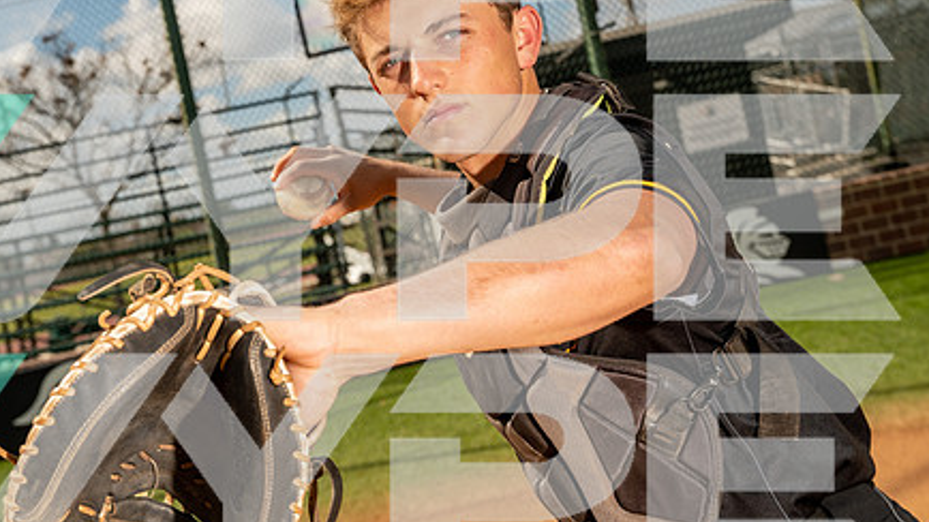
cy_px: 209
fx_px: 1552
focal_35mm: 63
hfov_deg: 33.2
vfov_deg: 19.1
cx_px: 355
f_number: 5.6
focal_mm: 45
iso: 100
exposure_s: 1/250
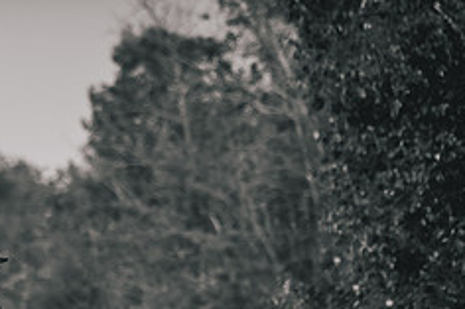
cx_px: -26
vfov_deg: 2.4
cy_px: 375
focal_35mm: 577
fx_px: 7447
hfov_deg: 3.6
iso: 200
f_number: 2.8
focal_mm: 150
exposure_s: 1/1000
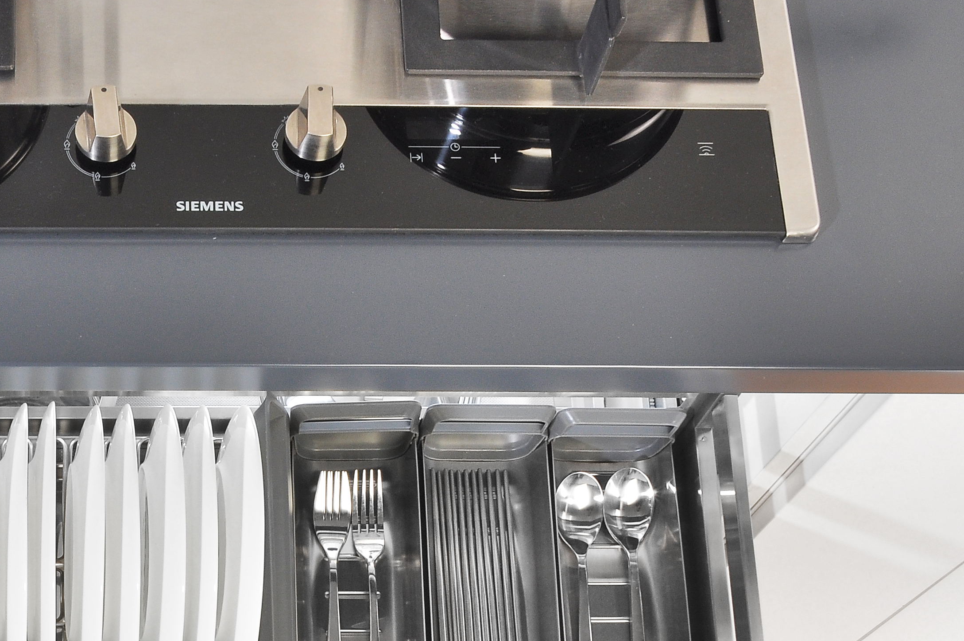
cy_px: 597
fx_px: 1738
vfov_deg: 20.4
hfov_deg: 30.1
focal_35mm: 65
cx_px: 156
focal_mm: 22
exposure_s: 1/125
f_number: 16
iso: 250
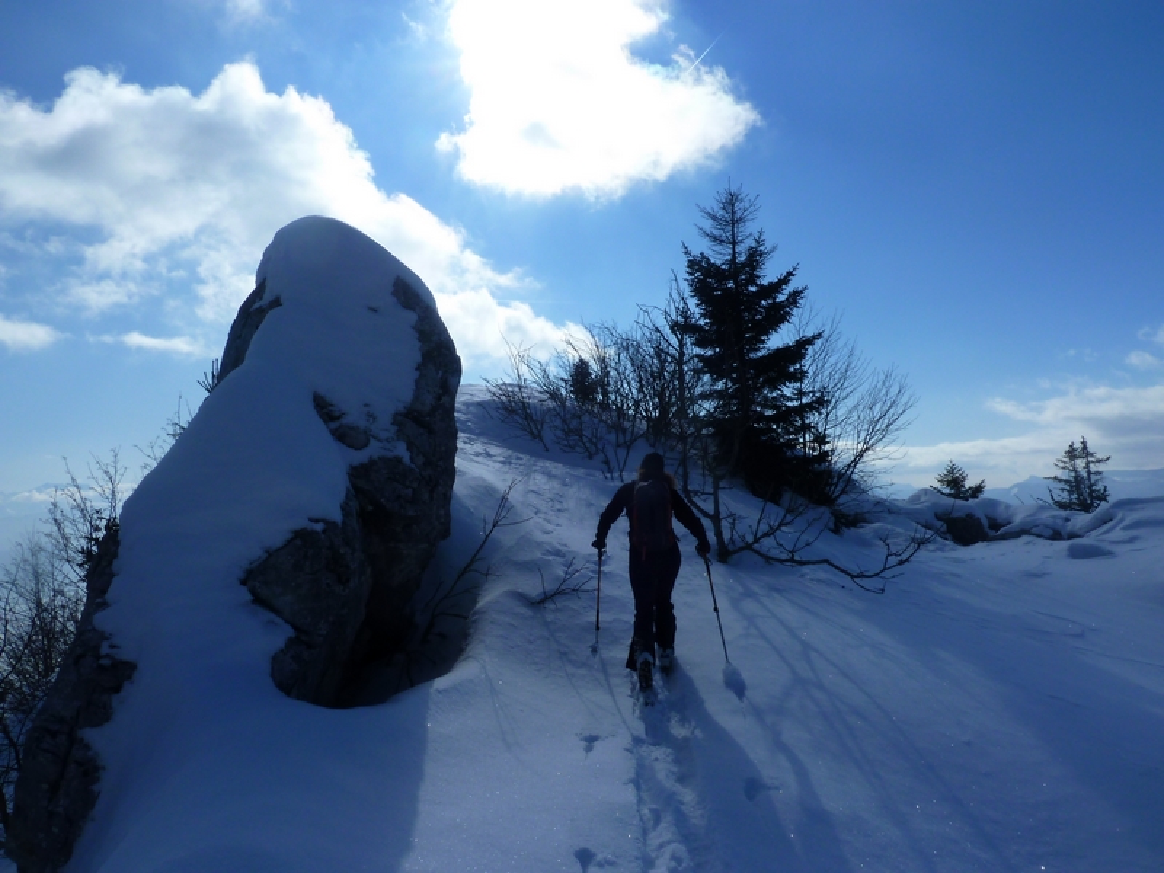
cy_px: 436
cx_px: 582
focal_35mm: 25
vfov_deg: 54.9
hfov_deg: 69.4
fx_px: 841
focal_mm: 4.1
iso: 80
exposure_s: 1/800
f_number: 6.3
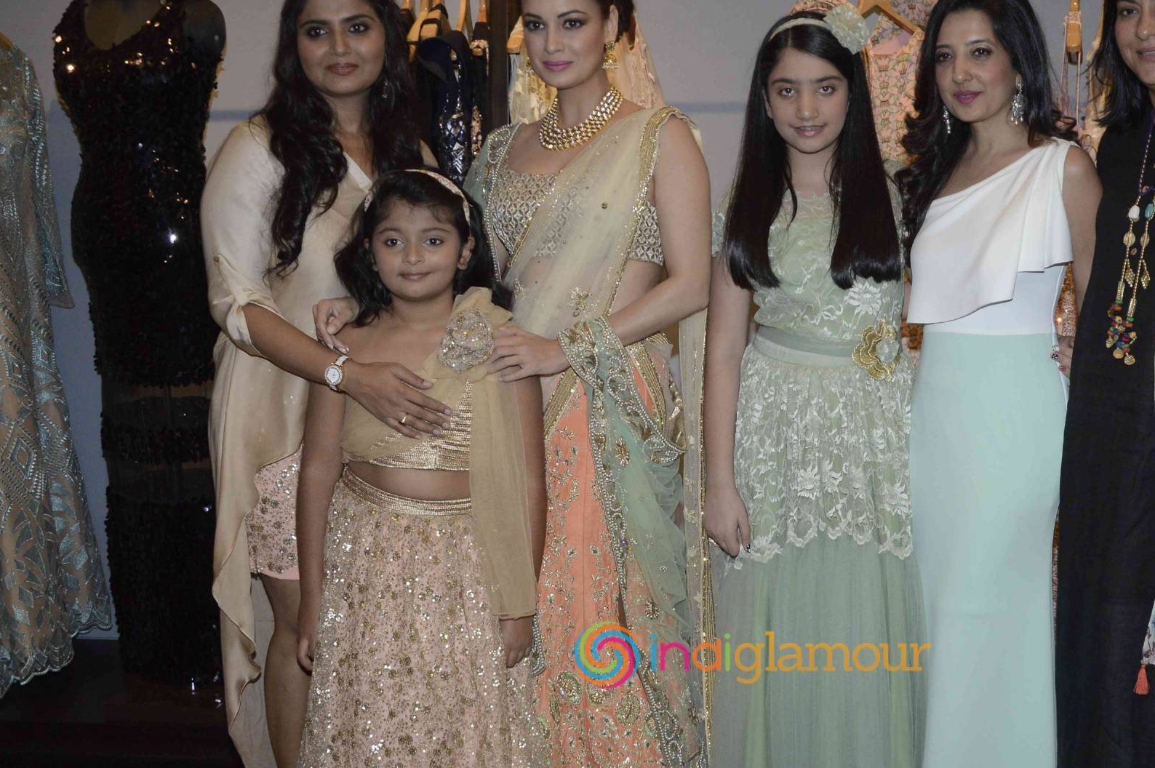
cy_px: 438
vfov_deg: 26.9
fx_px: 1603
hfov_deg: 39.3
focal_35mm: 50
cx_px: 751
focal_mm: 22
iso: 800
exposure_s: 1/160
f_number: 5.6
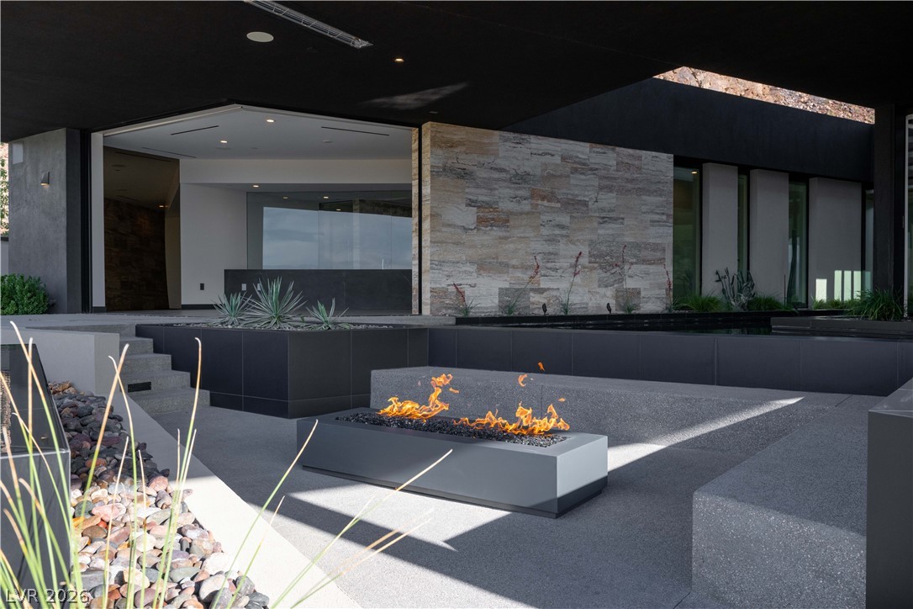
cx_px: 456
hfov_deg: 63.7
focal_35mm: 29
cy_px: 304
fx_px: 735
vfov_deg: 45.0
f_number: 8
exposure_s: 1/500
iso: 640
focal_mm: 29
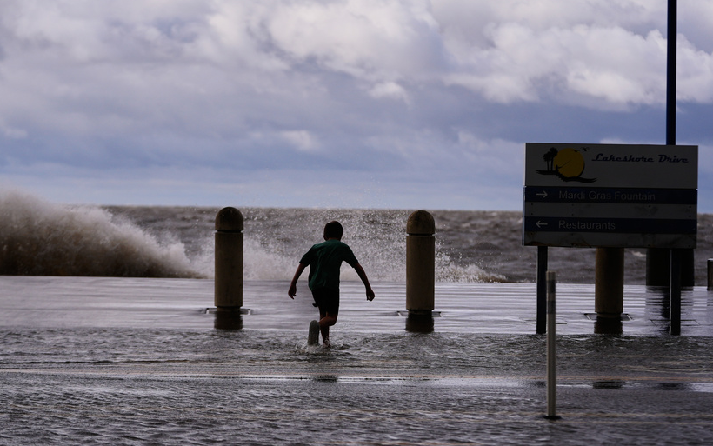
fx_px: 2818
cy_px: 249
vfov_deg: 9.0
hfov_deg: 14.4
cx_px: 350
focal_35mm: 145
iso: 250
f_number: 2.8
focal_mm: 114
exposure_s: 1/12800
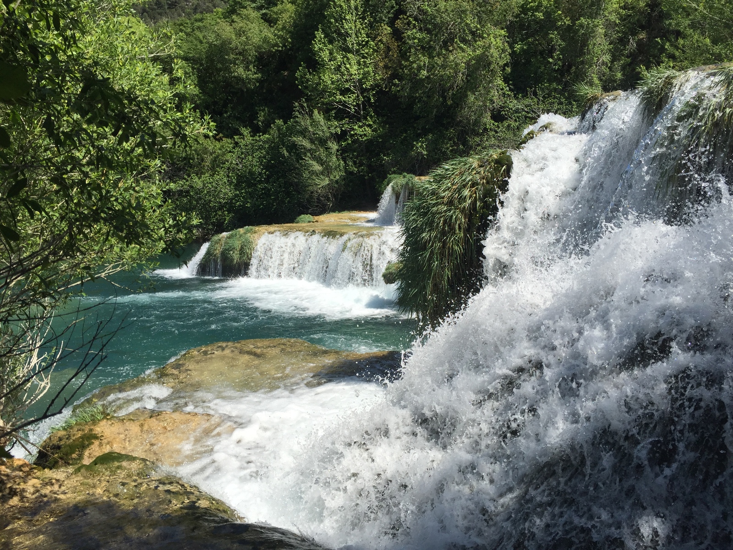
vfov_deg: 48.2
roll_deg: +0.8
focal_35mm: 29
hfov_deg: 61.7
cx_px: 366
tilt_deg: -7.9
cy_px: 275
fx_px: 614
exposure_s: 1/2475
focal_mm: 4.15
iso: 32
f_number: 2.2
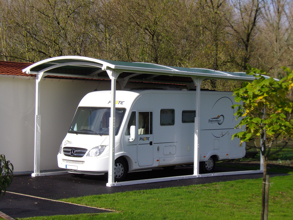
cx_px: 146
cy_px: 110
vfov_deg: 19.1
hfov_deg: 25.3
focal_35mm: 77
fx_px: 652
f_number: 3.9
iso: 100
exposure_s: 1/800
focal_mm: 13.8
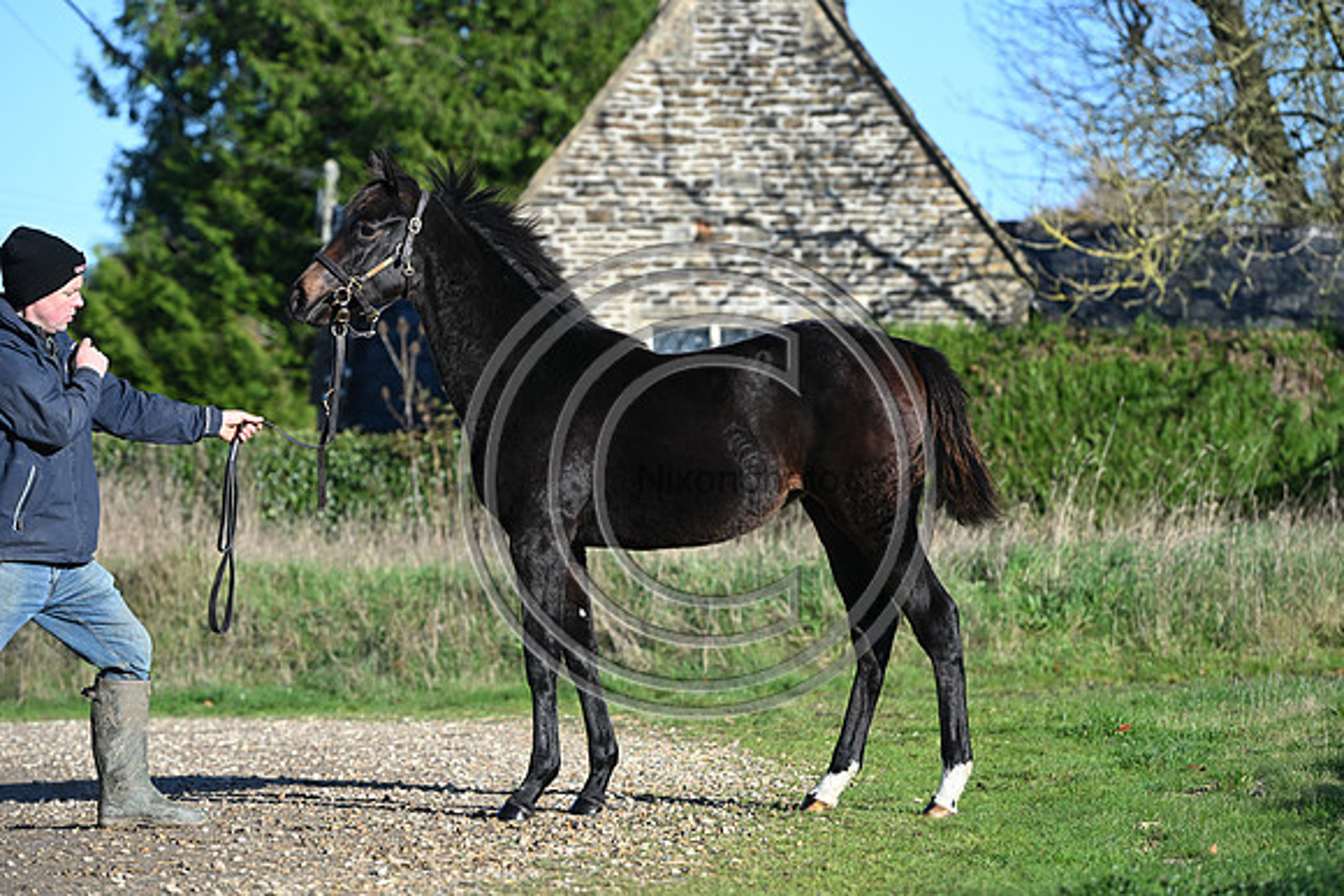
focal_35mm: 135
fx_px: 5041
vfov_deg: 10.2
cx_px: 672
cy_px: 448
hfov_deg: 15.2
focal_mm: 135
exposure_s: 1/1250
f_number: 4.5
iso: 280
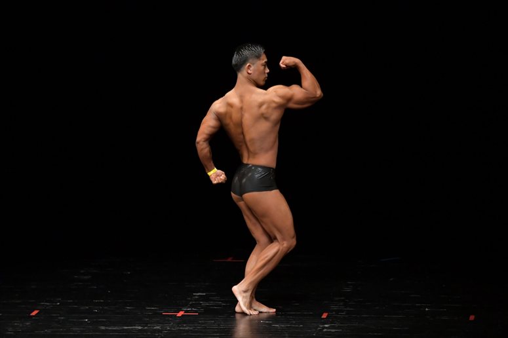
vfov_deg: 5.1
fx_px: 3808
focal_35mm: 270
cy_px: 169
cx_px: 254
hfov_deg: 7.6
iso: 3200
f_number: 5.6
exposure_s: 1/400
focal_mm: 180
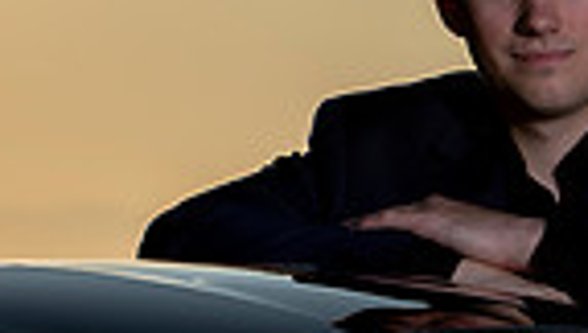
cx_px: 1008
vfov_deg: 1.8
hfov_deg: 3.2
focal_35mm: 674
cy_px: 334
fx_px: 10526
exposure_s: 1/250
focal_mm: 140
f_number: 9
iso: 31
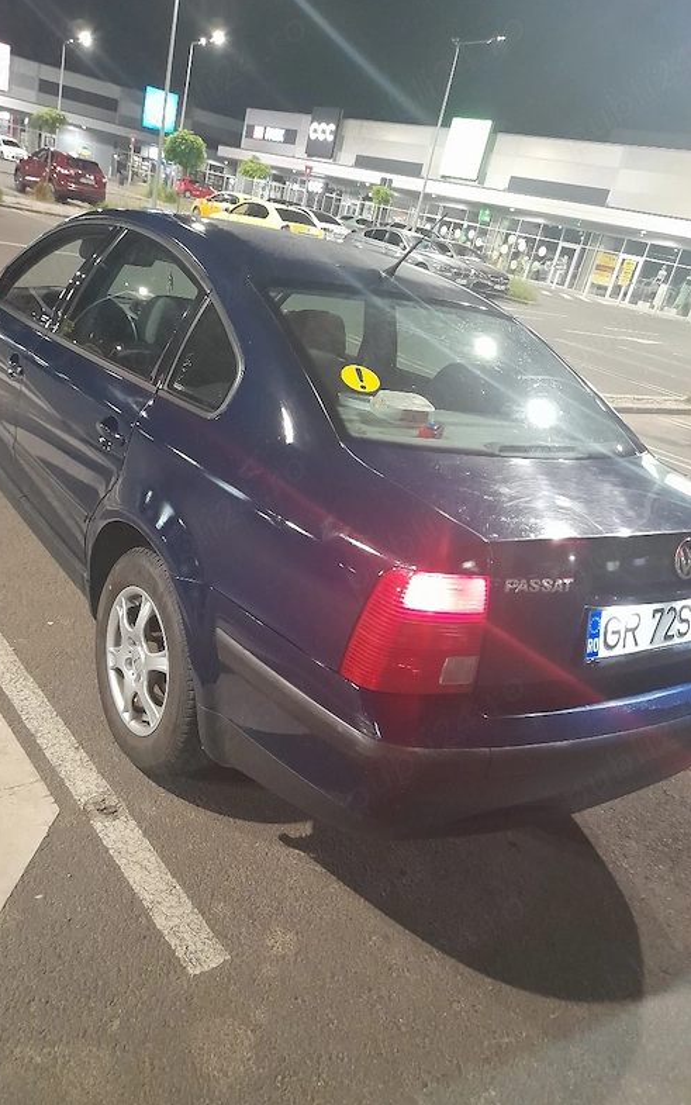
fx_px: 813
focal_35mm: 27
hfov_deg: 45.8
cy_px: 557
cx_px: 272
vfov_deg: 68.4
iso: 800
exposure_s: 1/20
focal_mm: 4.6
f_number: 2
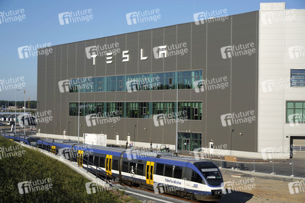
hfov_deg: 27.0
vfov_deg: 18.2
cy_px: 102
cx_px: 152
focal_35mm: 75
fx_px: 635
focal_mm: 75
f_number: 9
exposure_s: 1/400
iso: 100
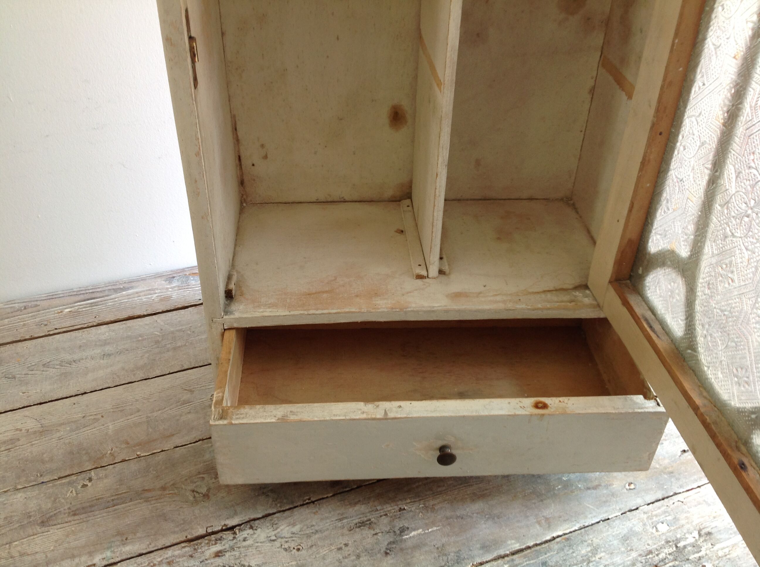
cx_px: 380
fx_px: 767
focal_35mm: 35
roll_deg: -2.7
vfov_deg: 40.6
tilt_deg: -36.5
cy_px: 284
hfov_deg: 52.7
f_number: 2.4
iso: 50
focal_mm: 4.28
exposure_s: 1/15
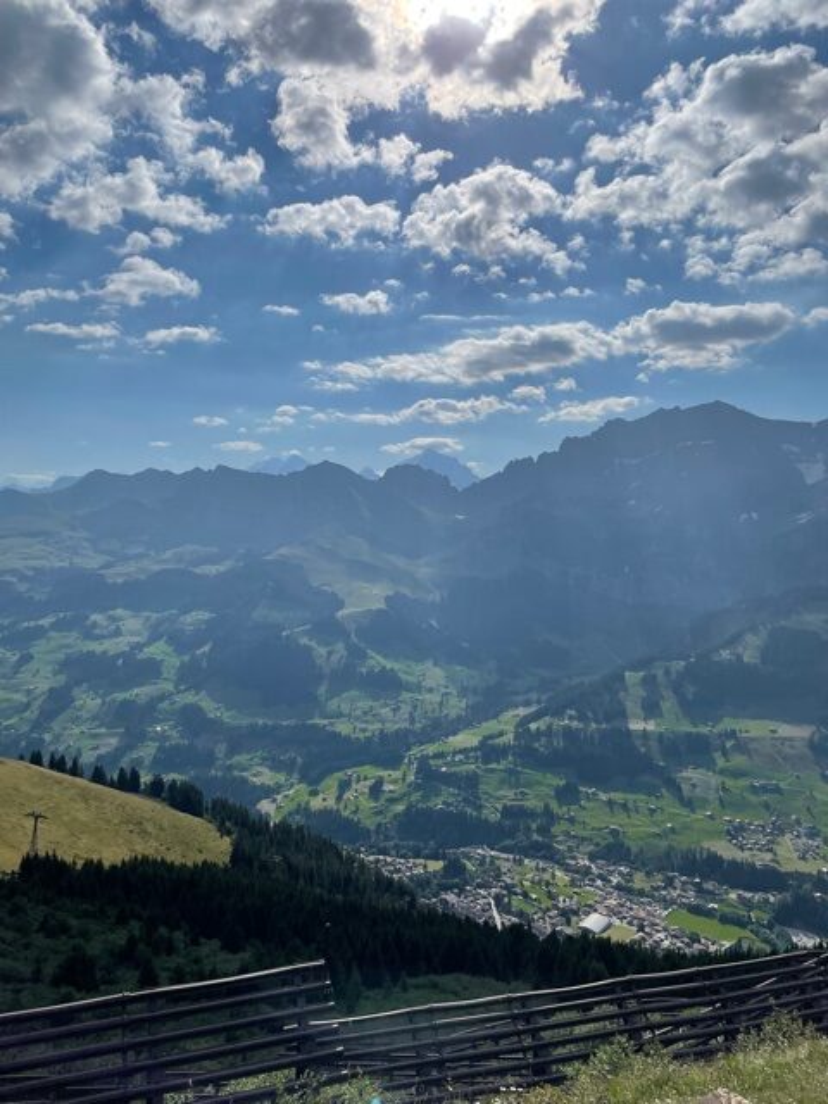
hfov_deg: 53.1
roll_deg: -2.2
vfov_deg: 67.3
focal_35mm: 26
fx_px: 829
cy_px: 552
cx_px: 414
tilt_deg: -2.2
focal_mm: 4.2
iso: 32
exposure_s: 1/17241
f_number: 1.6
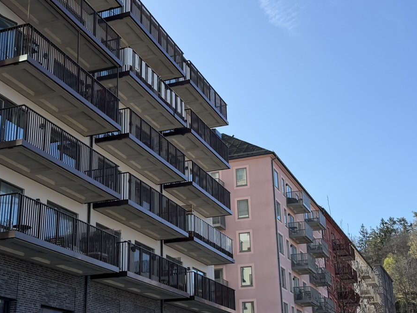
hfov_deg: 34.8
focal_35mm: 55
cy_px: 164
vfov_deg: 26.5
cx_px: 162
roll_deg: +0.4
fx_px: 662
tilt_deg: +19.9
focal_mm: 6.76
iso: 80
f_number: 1.78
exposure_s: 1/3145
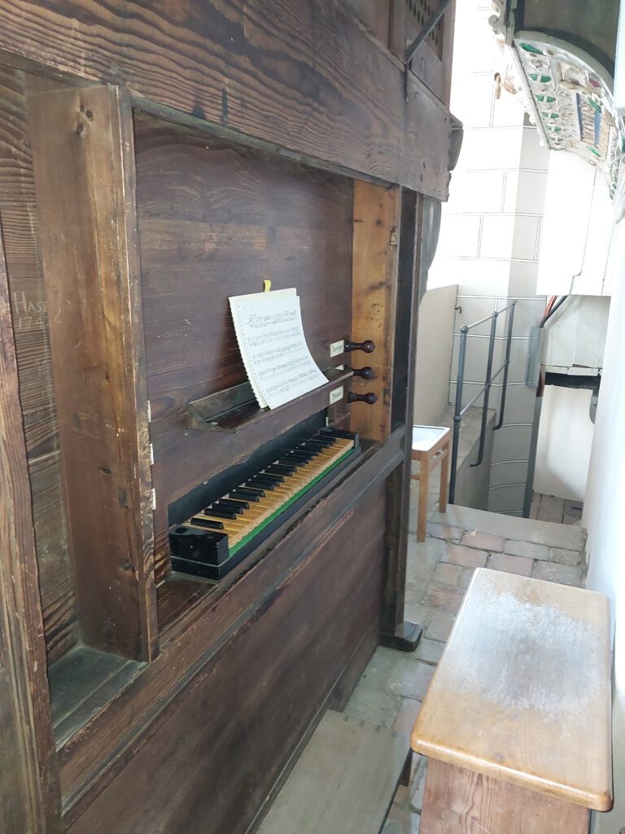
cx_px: 312
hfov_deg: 46.8
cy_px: 417
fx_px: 722
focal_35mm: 30
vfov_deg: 60.0
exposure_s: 1/14
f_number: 1.8
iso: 400
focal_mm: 4.6
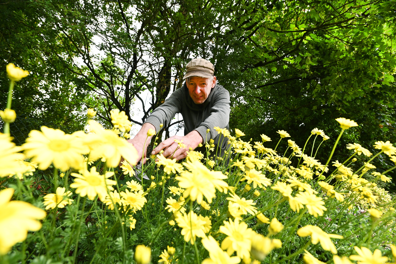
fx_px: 187
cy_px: 132
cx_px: 198
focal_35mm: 17
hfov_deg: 93.3
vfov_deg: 70.4
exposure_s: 1/500
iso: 500
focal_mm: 17
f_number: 5.6
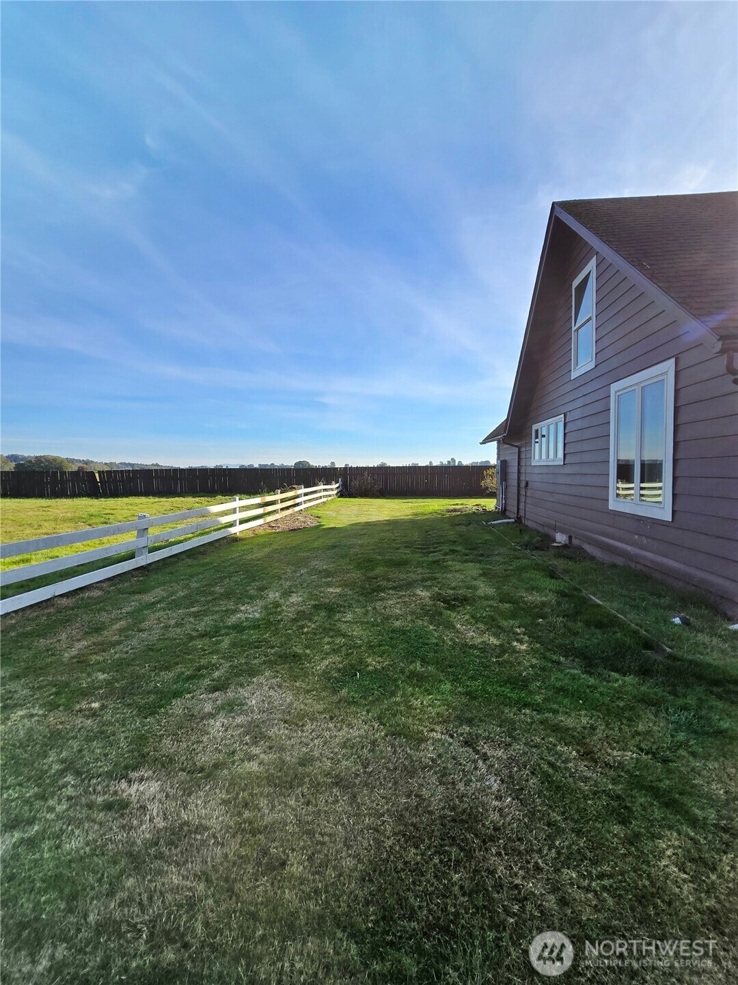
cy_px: 492
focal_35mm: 13
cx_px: 369
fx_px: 370
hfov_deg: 89.9
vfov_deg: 106.2
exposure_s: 1/1619
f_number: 2.2
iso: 50
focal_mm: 2.2
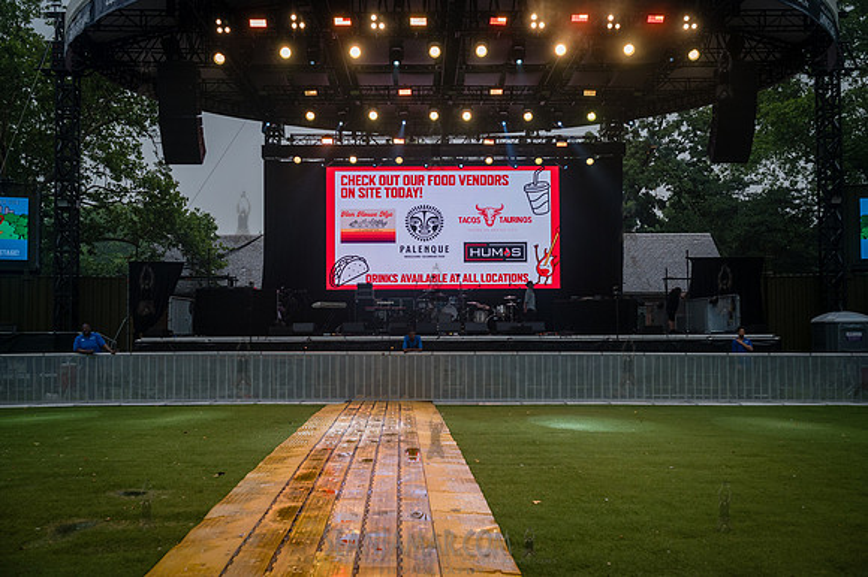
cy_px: 288
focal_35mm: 36
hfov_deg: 52.7
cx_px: 434
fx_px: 876
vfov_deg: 36.5
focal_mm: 36
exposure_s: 1/2000
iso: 1000
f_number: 4
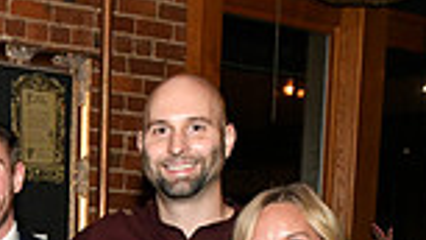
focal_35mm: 115
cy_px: 465
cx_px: -198
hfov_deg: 17.0
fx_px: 1299
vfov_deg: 9.9
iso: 6400
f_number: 11
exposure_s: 1/60
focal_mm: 29
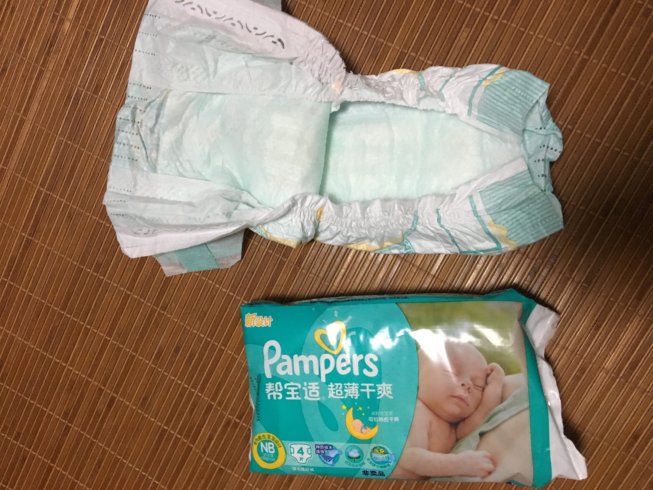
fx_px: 547
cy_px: 245
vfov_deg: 48.2
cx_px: 326
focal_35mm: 29
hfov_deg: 61.7
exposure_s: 1/25
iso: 200
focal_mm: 4.15
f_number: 2.2
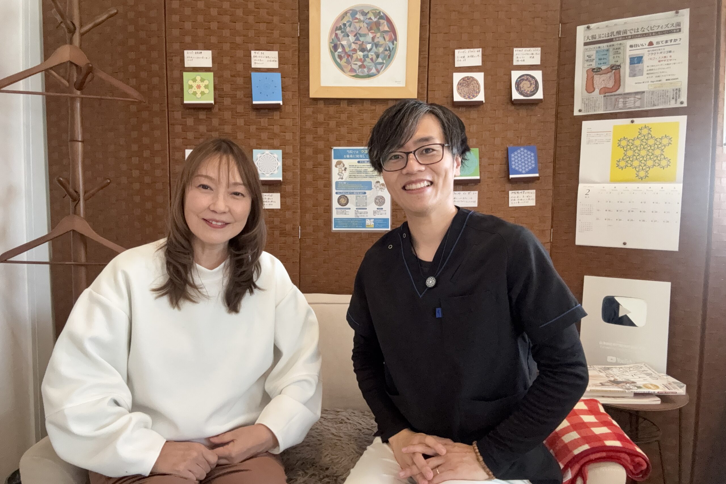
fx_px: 484
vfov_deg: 53.1
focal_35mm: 24
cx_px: 364
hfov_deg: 73.7
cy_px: 234
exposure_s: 1/55
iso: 200
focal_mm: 2.69
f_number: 1.9
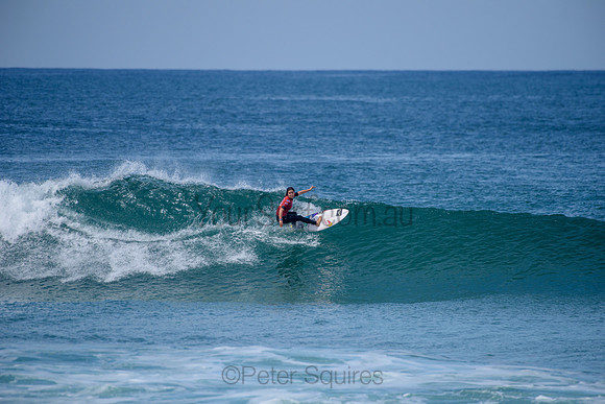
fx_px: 8404
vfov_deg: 2.8
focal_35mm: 500
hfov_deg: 4.1
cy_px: 202
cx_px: 302
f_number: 6.3
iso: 250
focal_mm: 500
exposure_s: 1/2500
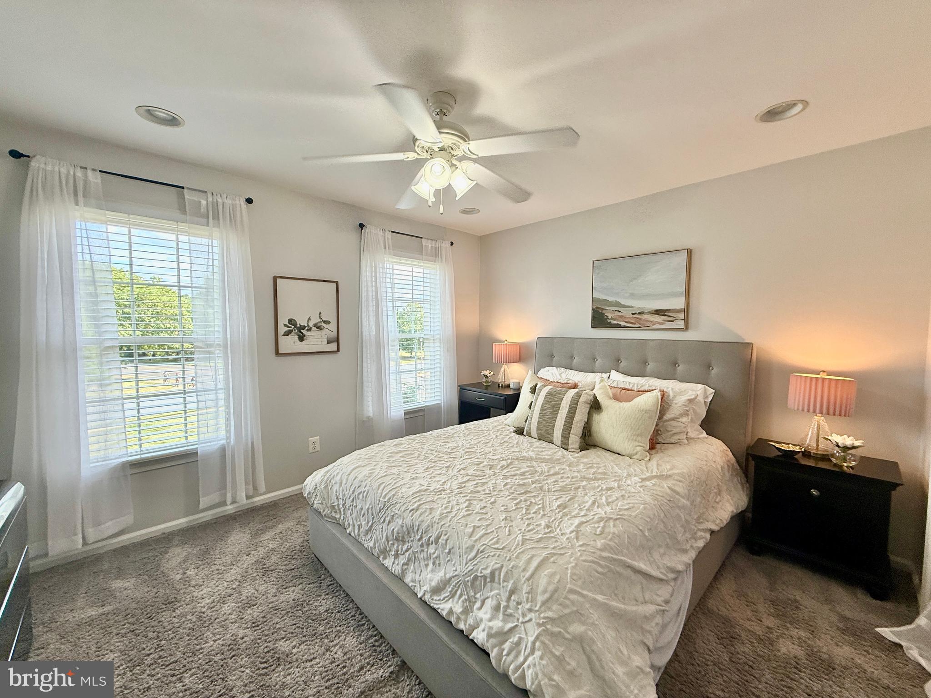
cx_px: 466
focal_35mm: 14
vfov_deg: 85.7
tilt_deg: -2.8
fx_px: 377
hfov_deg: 102.1
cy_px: 349
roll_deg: -0.5
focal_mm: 2.22
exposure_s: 1/120
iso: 80
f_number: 2.2
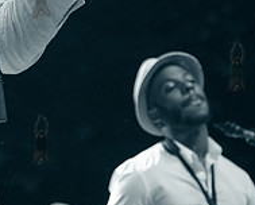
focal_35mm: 271
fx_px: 2049
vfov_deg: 5.7
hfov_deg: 7.1
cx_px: -29
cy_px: -22
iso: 1600
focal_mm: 80
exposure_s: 1/500
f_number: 3.2
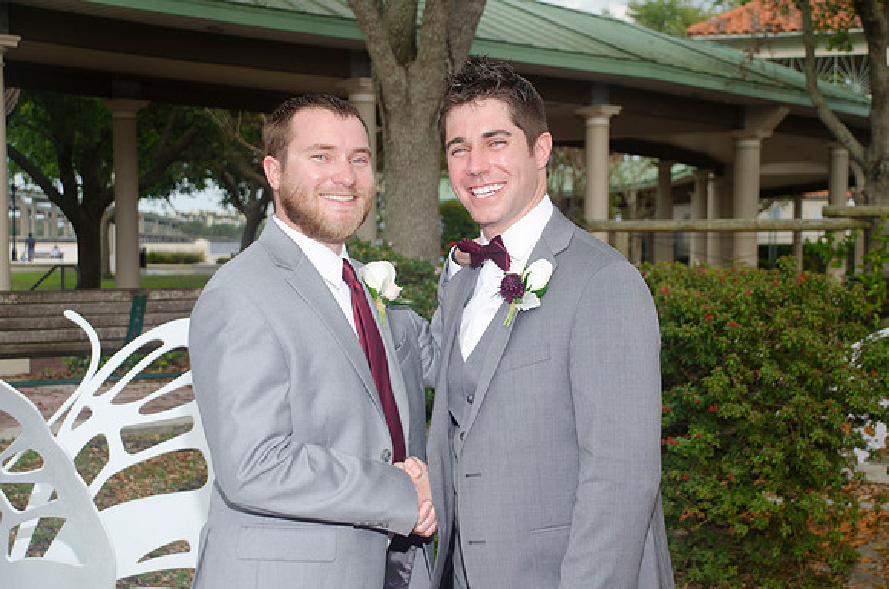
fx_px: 1626
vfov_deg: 20.5
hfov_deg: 30.6
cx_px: 444
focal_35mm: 66
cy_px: 294
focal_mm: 44
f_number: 5.6
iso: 100
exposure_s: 1/250
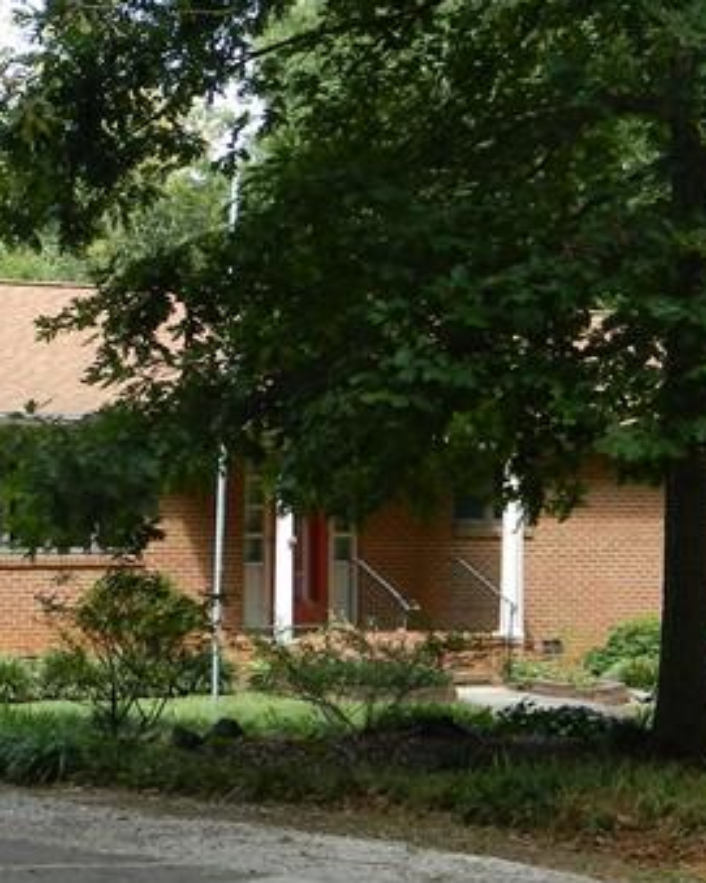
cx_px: -8
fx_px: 3162
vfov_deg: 15.9
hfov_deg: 12.6
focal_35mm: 121
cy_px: 578
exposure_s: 1/250
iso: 80
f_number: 3.5
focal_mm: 7.3
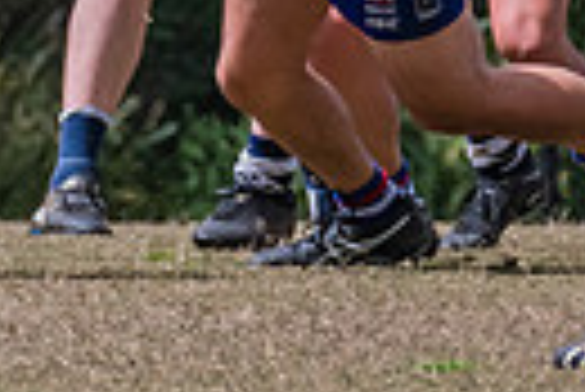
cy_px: -249
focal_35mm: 2365
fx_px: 38474
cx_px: -164
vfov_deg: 0.6
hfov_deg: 0.9
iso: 800
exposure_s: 1/1600
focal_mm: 290
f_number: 8
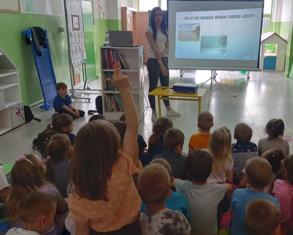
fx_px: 312
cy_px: 116
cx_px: 182
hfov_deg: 49.8
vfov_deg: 41.2
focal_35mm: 36
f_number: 2
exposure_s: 1/50
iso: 125
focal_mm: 4.6
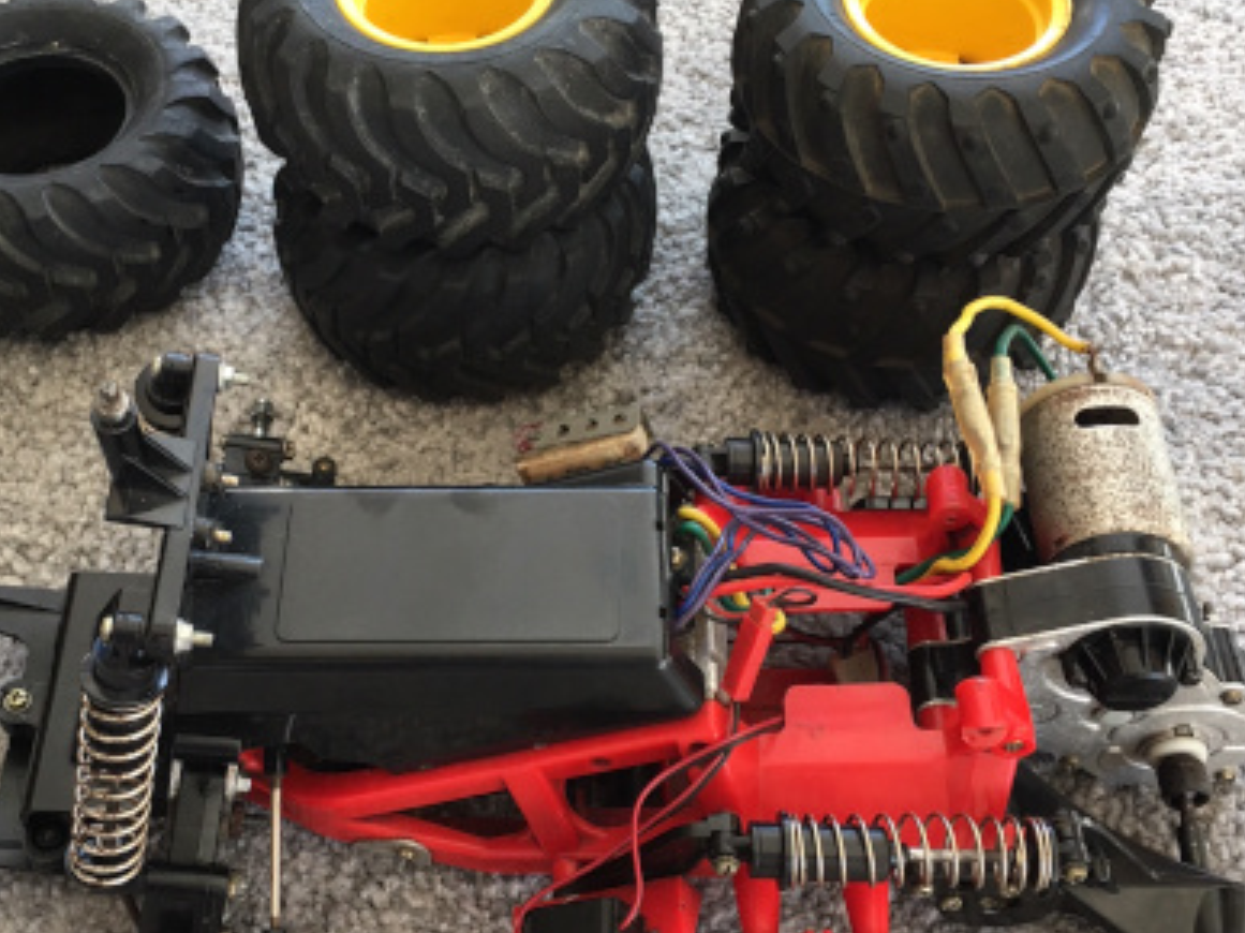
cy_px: 524
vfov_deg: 32.1
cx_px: 540
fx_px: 1618
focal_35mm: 45
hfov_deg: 42.0
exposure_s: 1/33
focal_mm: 4.15
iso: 32
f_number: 2.2
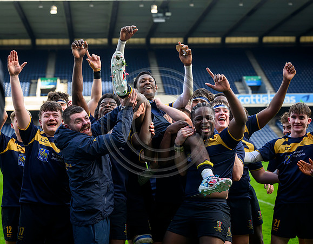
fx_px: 728
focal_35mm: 79
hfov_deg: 24.2
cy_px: 122
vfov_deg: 19.0
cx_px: 128
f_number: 4
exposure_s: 1/1000
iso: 1250
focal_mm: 70
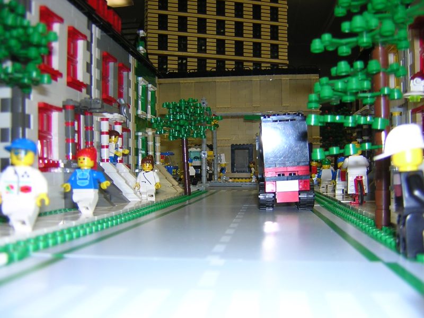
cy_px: 159
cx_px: 212
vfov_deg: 39.7
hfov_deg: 51.4
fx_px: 441
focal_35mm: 36
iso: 100
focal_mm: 4.7
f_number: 2.6
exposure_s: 1/60.1
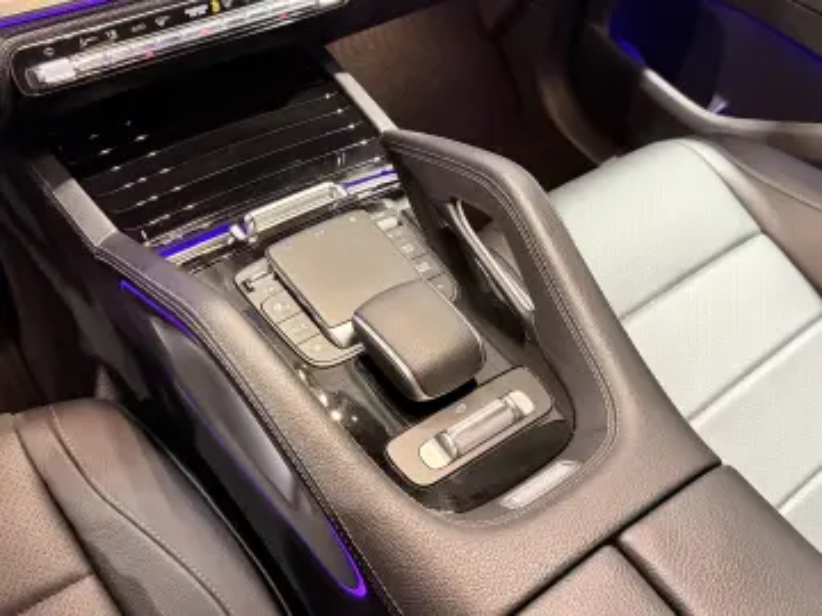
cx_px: 411
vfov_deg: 56.8
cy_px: 308
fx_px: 570
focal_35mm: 24
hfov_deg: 71.6
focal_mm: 6.76
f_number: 1.78
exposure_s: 1/40
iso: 1000
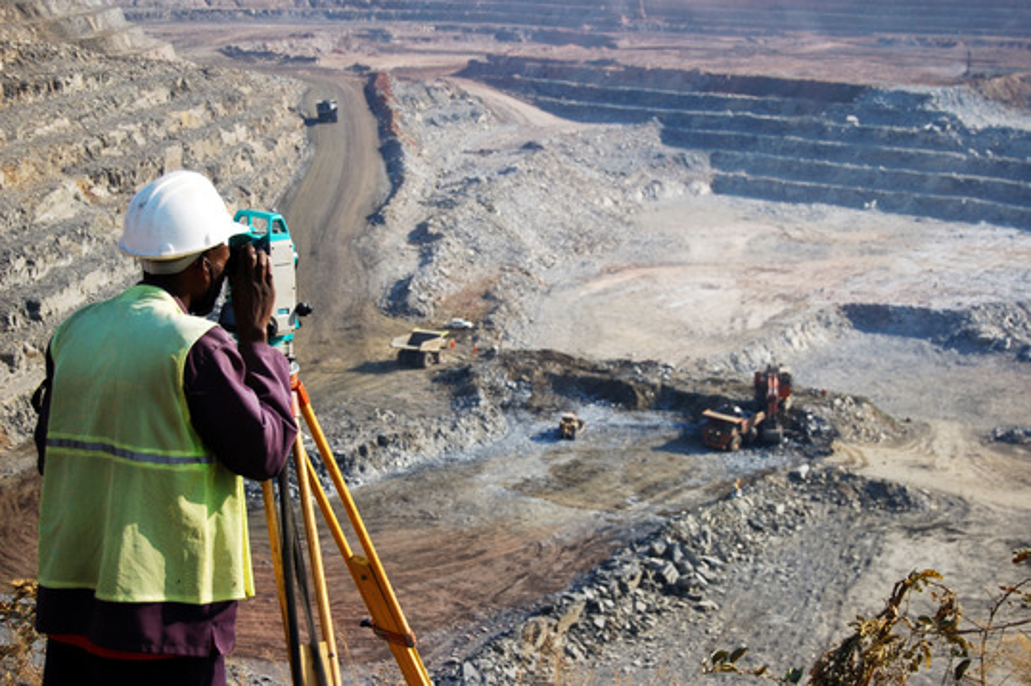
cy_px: 343
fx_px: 1932
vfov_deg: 20.1
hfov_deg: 29.9
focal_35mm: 68
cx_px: 516
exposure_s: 1/640
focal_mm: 45
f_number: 5.3
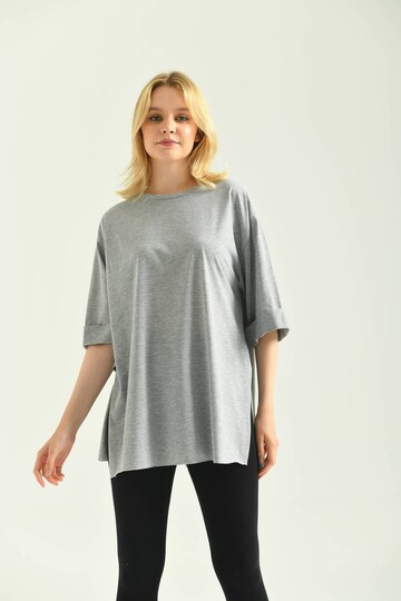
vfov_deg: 27.0
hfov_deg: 18.2
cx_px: 200
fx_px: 1253
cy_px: 300
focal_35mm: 75
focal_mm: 75
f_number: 5.6
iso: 125
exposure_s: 1/160
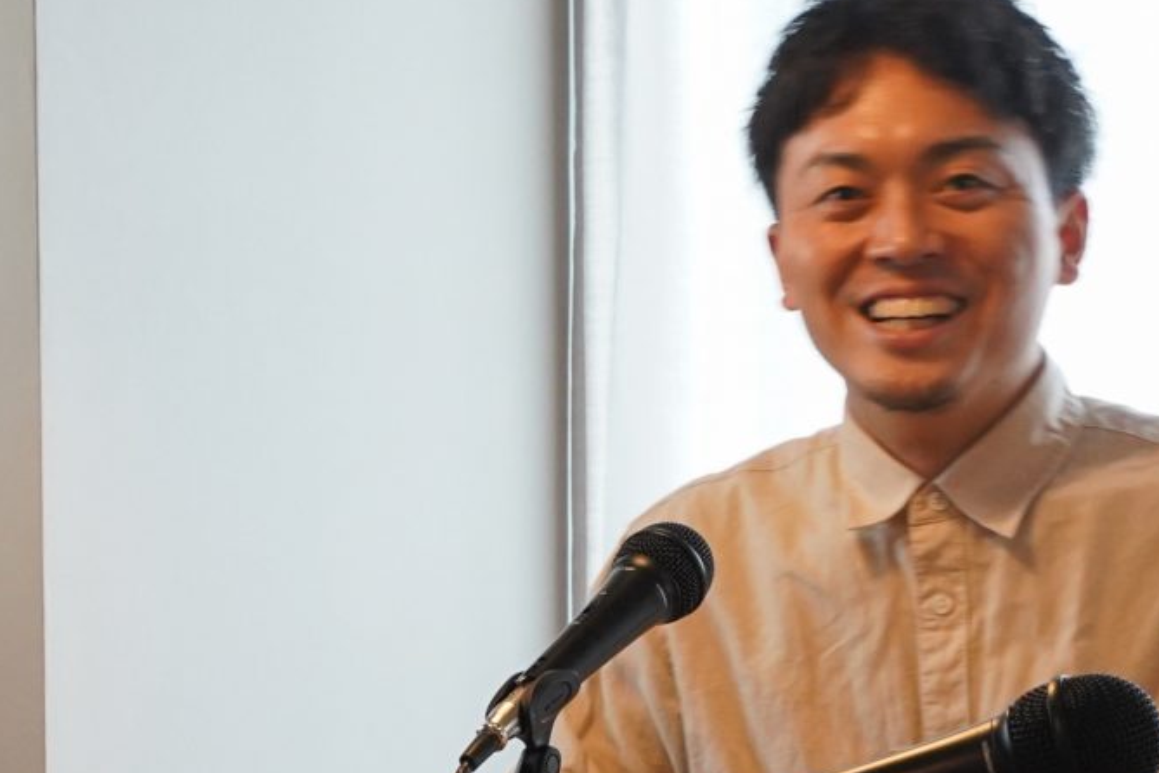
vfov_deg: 10.2
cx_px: -204
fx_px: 4314
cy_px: 635
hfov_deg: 14.8
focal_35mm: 134
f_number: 8
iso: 2500
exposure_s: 1/40
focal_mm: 35
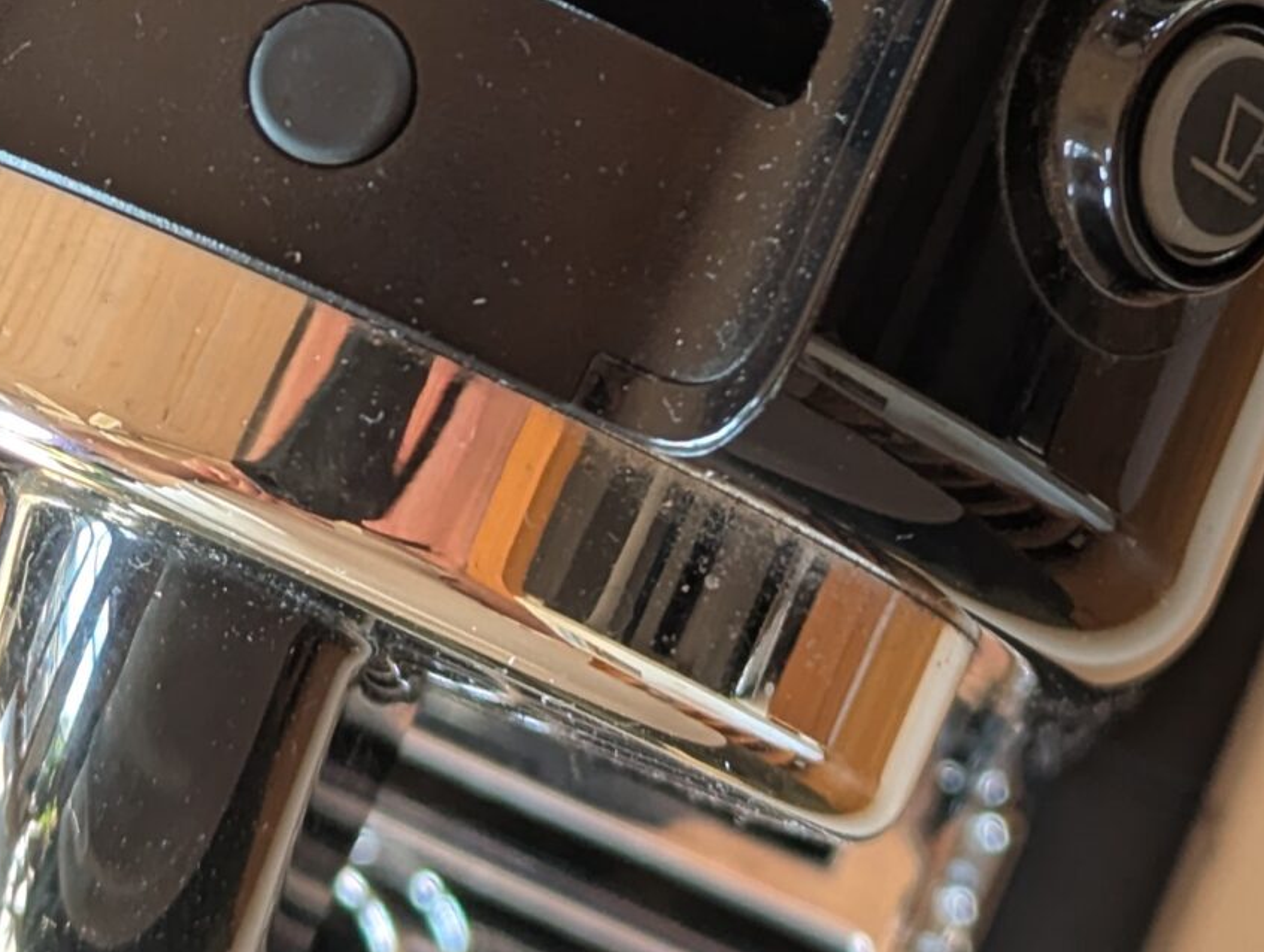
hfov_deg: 13.6
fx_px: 5303
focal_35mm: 145
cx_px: 525
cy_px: -212
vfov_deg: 10.1
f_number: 1.85
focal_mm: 6.81
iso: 42
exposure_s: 1/43.5
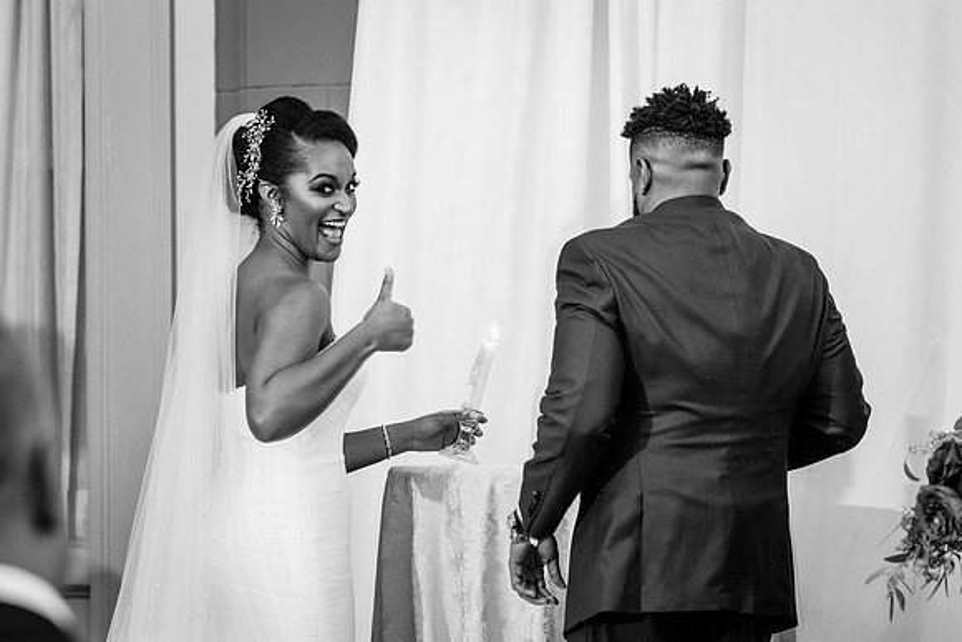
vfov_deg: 11.1
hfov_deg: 16.6
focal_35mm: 123
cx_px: 453
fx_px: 3288
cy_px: 381
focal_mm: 102
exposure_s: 1/100
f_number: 4
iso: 2000
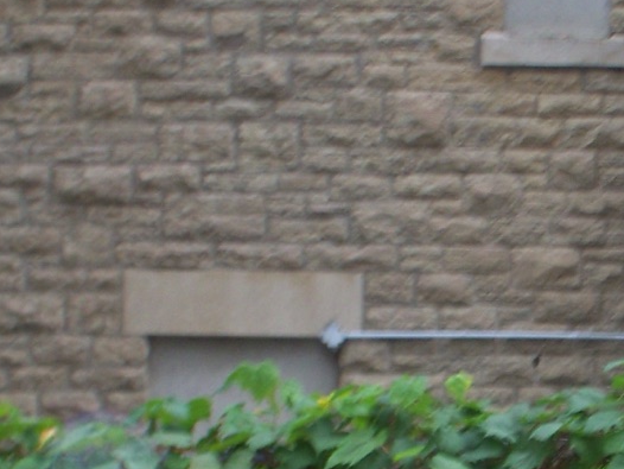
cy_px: 477
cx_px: 560
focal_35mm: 133
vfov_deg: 11.0
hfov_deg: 14.7
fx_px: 2399
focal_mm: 7.54
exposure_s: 1/30
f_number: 2.8
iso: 80
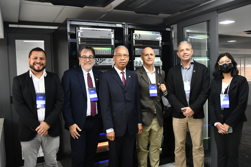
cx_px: 126
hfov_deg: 57.2
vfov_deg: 40.0
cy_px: 84
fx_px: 230
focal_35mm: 33
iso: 2000
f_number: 3.8
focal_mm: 22
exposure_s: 1/125
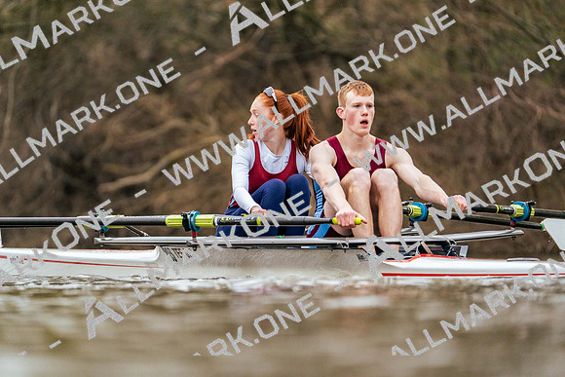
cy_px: 188
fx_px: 9418
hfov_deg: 3.4
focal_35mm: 600
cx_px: 282
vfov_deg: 2.3
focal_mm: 600
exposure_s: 1/2000
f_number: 6.3
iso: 4000
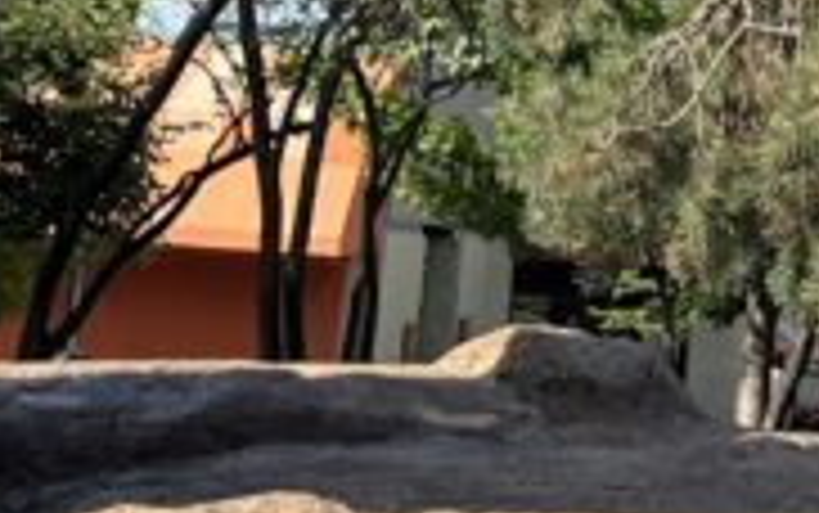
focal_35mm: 155
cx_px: 639
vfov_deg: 7.9
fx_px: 3462
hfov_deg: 13.4
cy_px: -666
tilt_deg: +14.0
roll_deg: -5.0
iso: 50
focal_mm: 5.1
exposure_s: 1/2179
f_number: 1.6
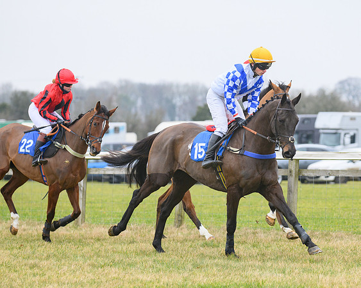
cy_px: 140
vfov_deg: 7.8
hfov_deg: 9.7
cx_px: 225
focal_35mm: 199
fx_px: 2124
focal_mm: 170
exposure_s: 1/1000
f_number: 5
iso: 1250
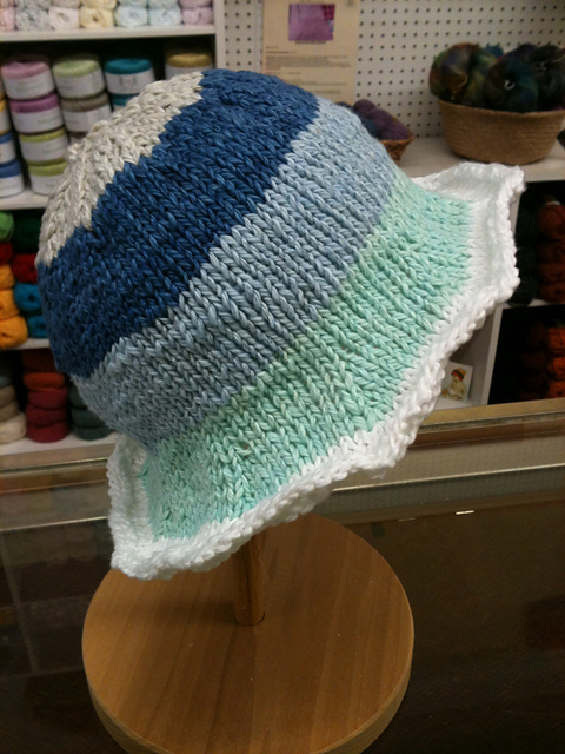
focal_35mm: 35
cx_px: 282
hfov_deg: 40.7
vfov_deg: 52.6
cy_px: 377
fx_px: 762
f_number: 2.8
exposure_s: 1/17
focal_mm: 3.85
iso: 64
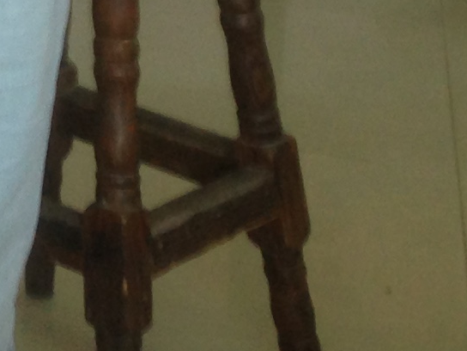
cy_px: -503
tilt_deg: -7.1
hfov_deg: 9.1
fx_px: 2671
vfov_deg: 7.1
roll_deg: -0.4
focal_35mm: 198
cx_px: -596
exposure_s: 1/30
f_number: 2.4
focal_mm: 4.12
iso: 50
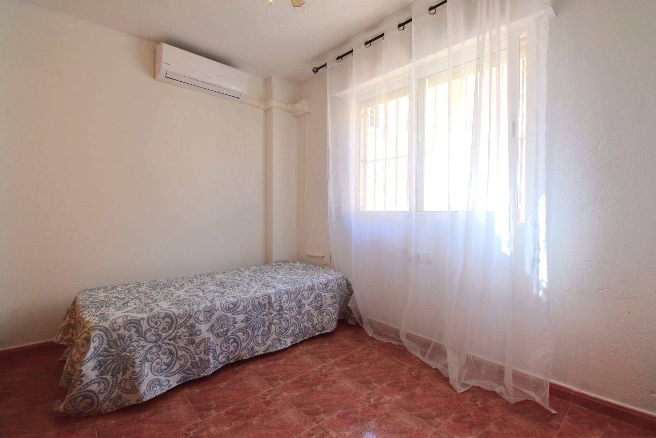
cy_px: 219
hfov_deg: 100.4
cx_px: 328
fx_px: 273
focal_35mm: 15
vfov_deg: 77.4
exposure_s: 1/100
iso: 400
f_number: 9
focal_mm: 10
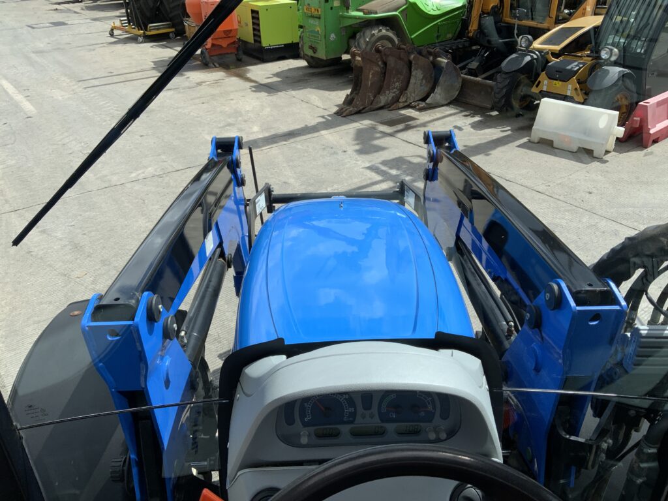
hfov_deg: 61.7
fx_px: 560
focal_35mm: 29
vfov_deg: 48.2
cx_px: 334
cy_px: 250
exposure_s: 1/1412
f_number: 1.8
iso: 16
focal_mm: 3
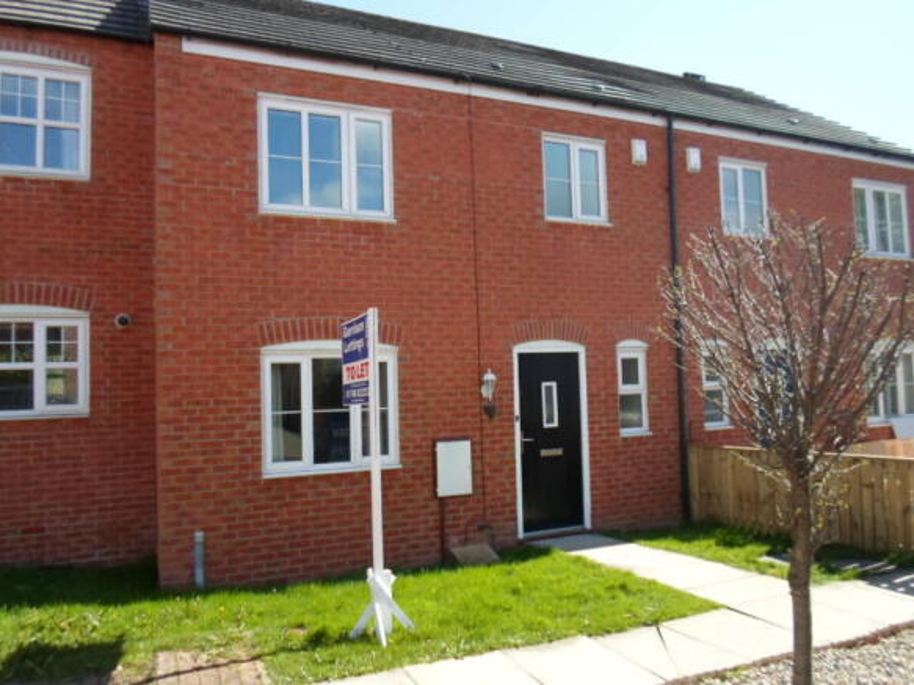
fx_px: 660
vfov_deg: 54.9
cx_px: 457
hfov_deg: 69.4
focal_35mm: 25
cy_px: 342
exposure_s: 1/500
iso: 80
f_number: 2.5
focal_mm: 4.5
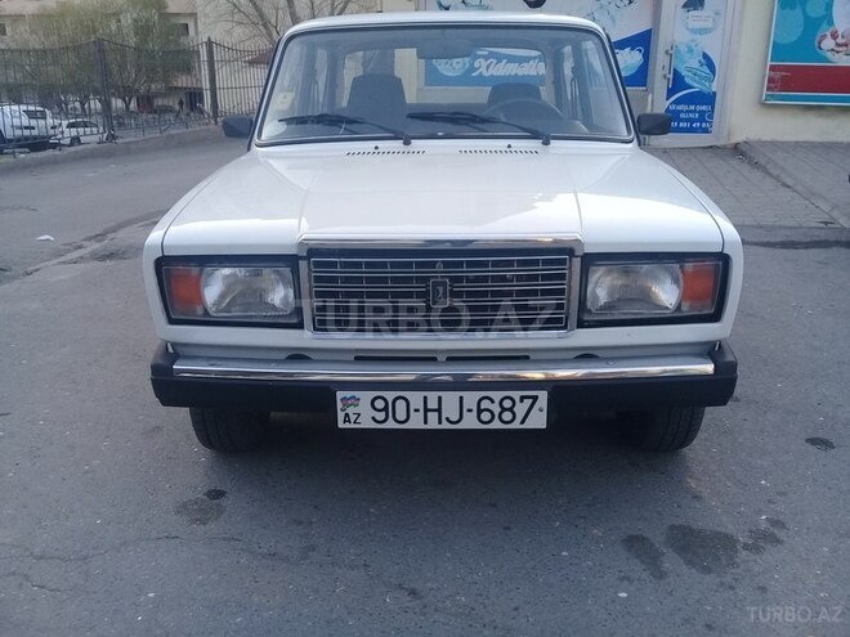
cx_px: 425
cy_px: 318
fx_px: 761
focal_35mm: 31
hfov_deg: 58.4
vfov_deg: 45.4
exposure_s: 1/173
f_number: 2.2
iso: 50
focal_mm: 3.3
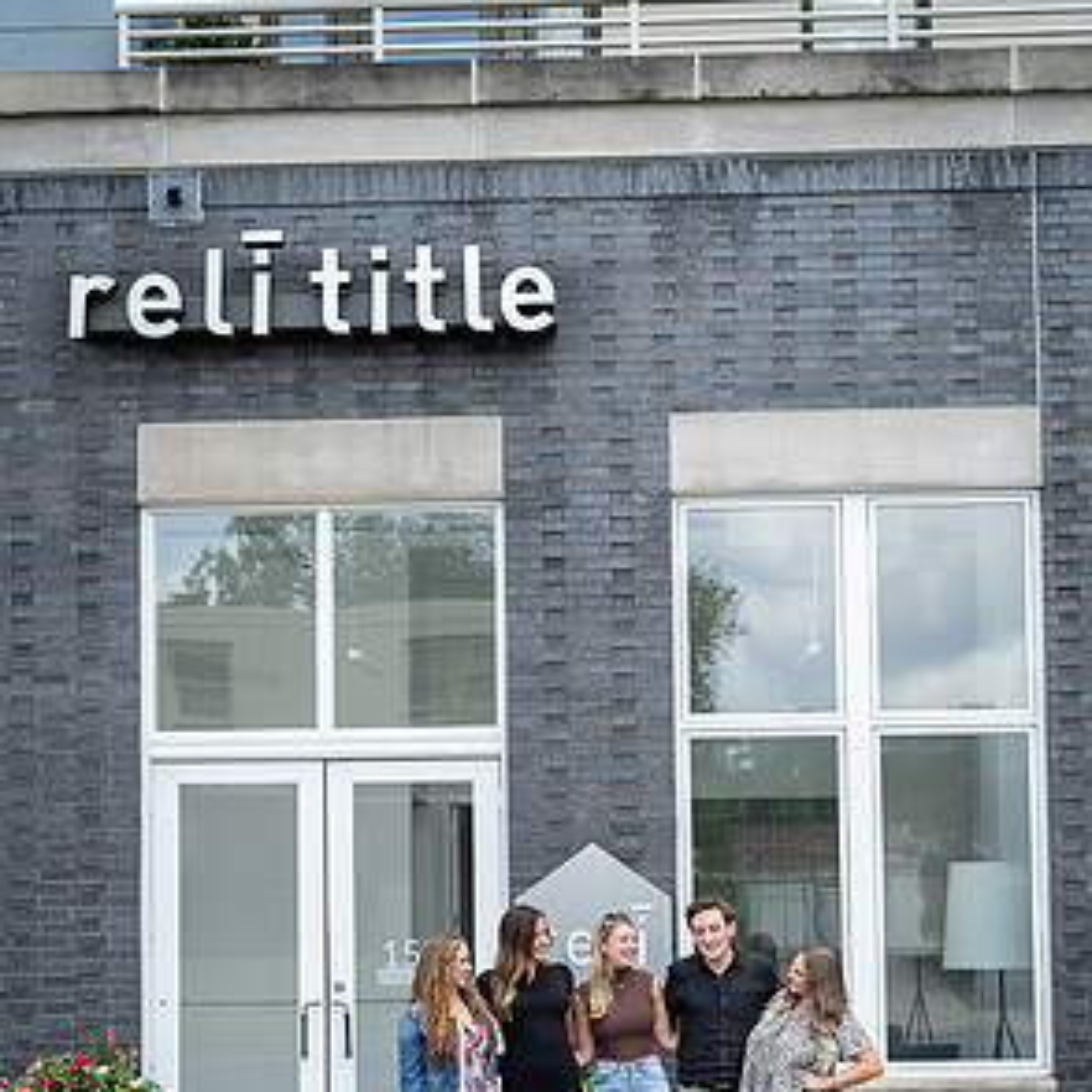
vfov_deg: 26.2
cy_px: 787
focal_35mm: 65
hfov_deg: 26.5
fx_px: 2320
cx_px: 553
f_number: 4
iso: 100
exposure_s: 1/160
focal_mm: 50
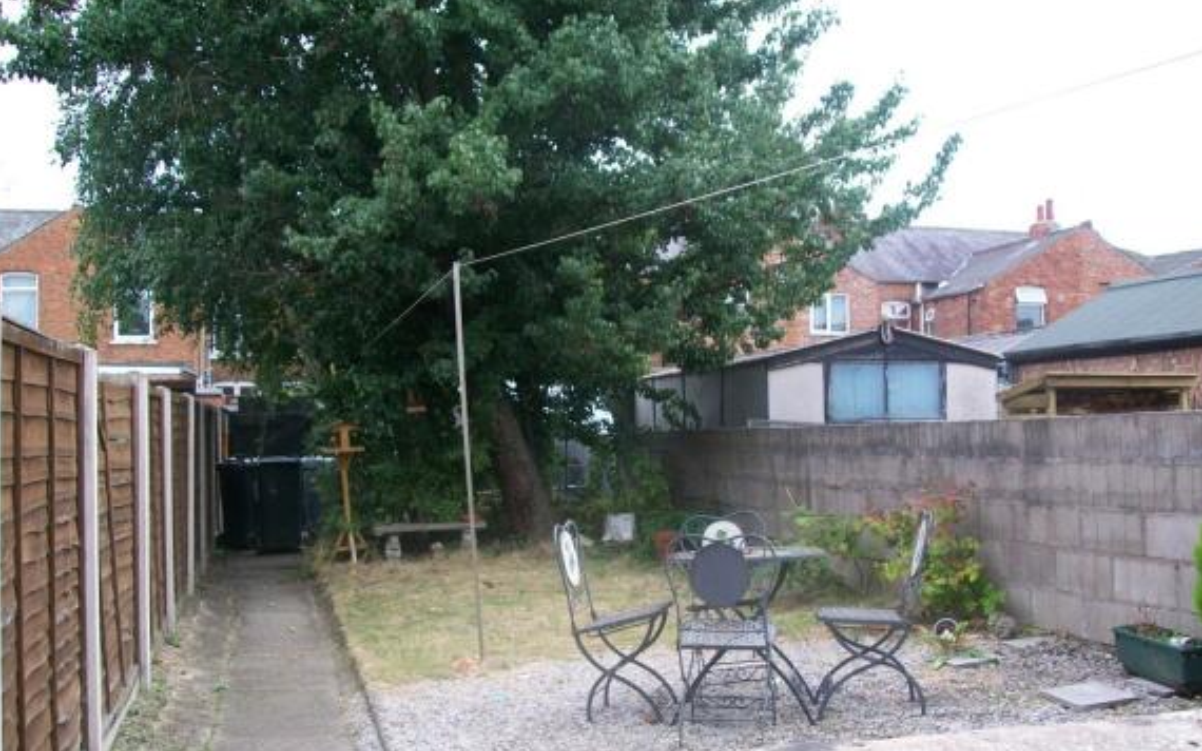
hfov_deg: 50.4
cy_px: 410
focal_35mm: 39
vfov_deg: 32.7
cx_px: 592
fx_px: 1277
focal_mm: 6
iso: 64
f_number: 2.7
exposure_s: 1/250
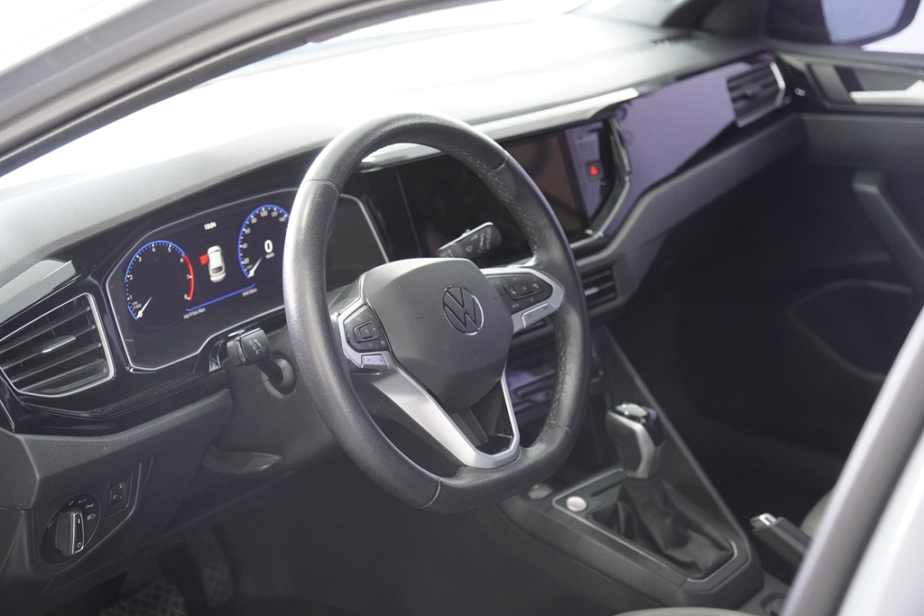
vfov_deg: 21.1
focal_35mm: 64
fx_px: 1656
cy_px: 308
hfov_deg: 31.2
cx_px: 462
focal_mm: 43
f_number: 2.8
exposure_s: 1/160
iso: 4000
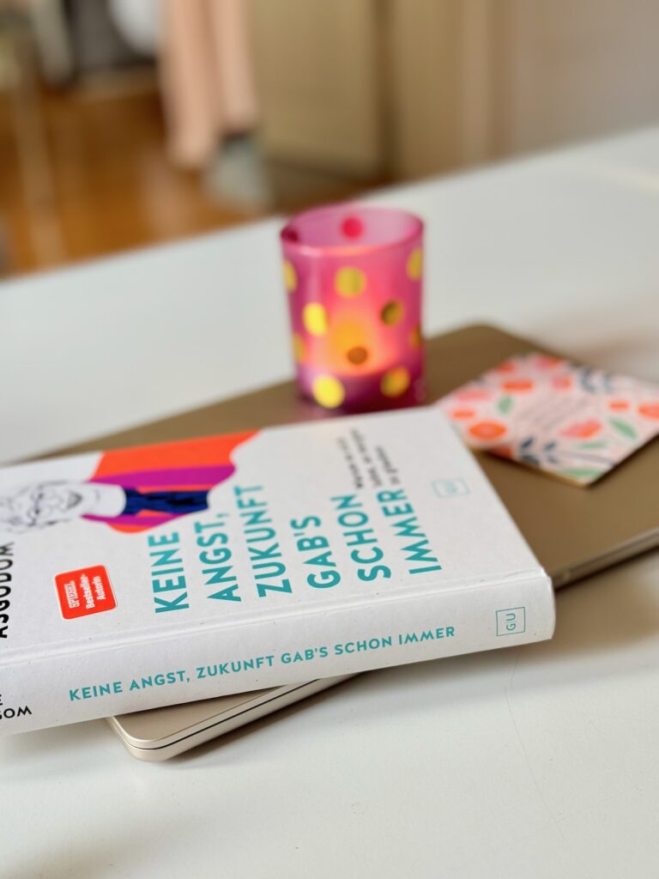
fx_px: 1218
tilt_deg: -26.8
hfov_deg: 30.3
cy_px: 440
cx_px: 330
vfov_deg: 39.7
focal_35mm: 48
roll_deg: +4.5
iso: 100
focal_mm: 6.76
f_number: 1.78
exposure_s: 1/65
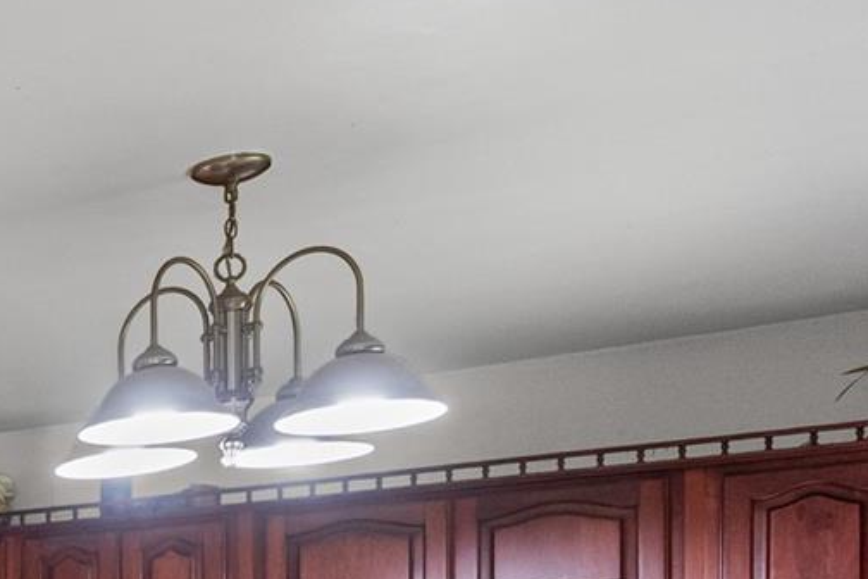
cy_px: 826
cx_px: -668
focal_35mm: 65
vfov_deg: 18.8
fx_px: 1567
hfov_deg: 21.3
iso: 5000
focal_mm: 16
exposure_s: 1/30
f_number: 5.6
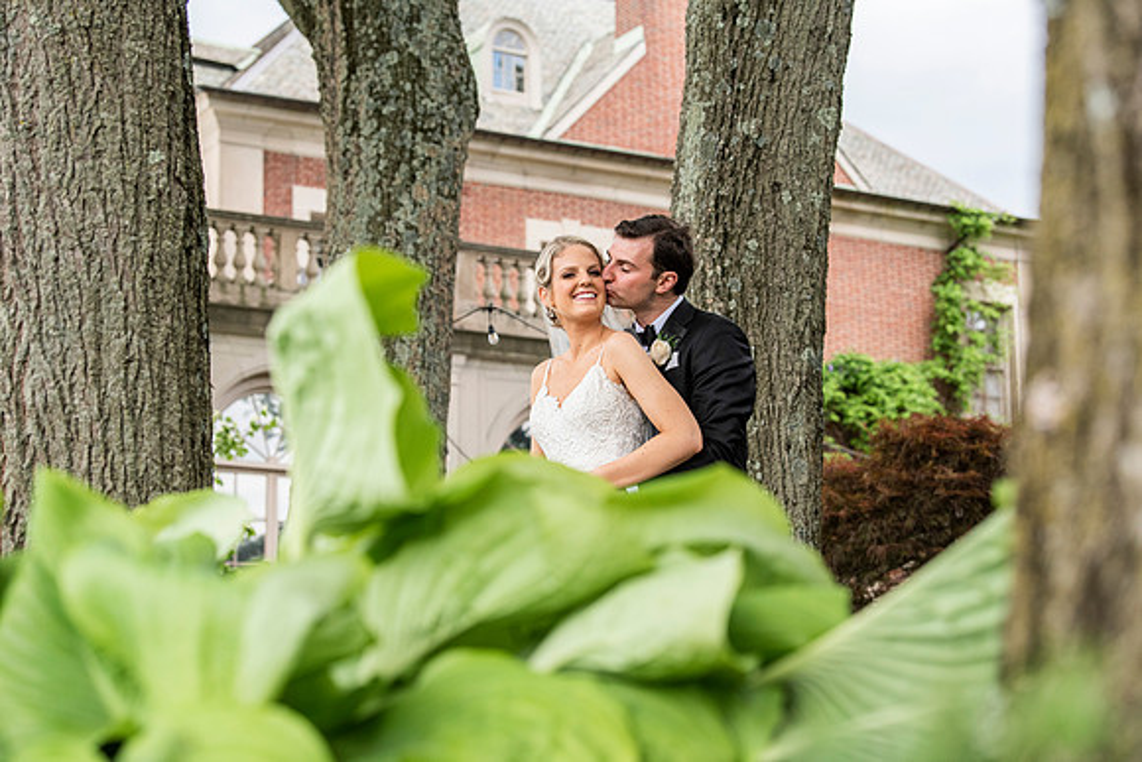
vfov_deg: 19.5
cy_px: 381
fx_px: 2221
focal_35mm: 70
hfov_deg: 28.8
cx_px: 571
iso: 1000
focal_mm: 70
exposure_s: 1/500
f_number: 4.5
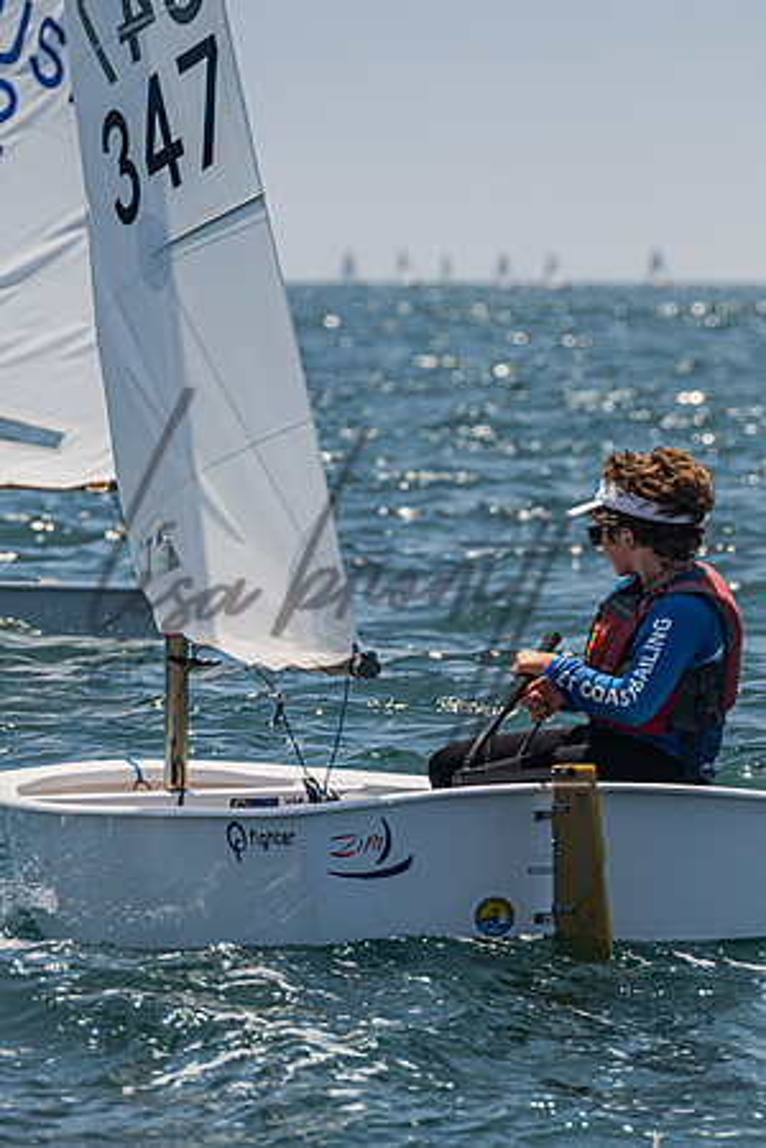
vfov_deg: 4.9
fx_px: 13529
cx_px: 572
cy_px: 577
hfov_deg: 3.2
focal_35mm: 424
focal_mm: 280
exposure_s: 1/1250
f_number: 8
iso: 250
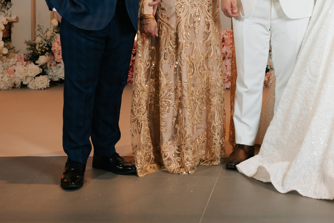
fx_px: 946
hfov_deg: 19.5
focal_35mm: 102
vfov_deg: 13.1
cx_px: 322
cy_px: -33
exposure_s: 1/200
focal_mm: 39
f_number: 2.8
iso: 320
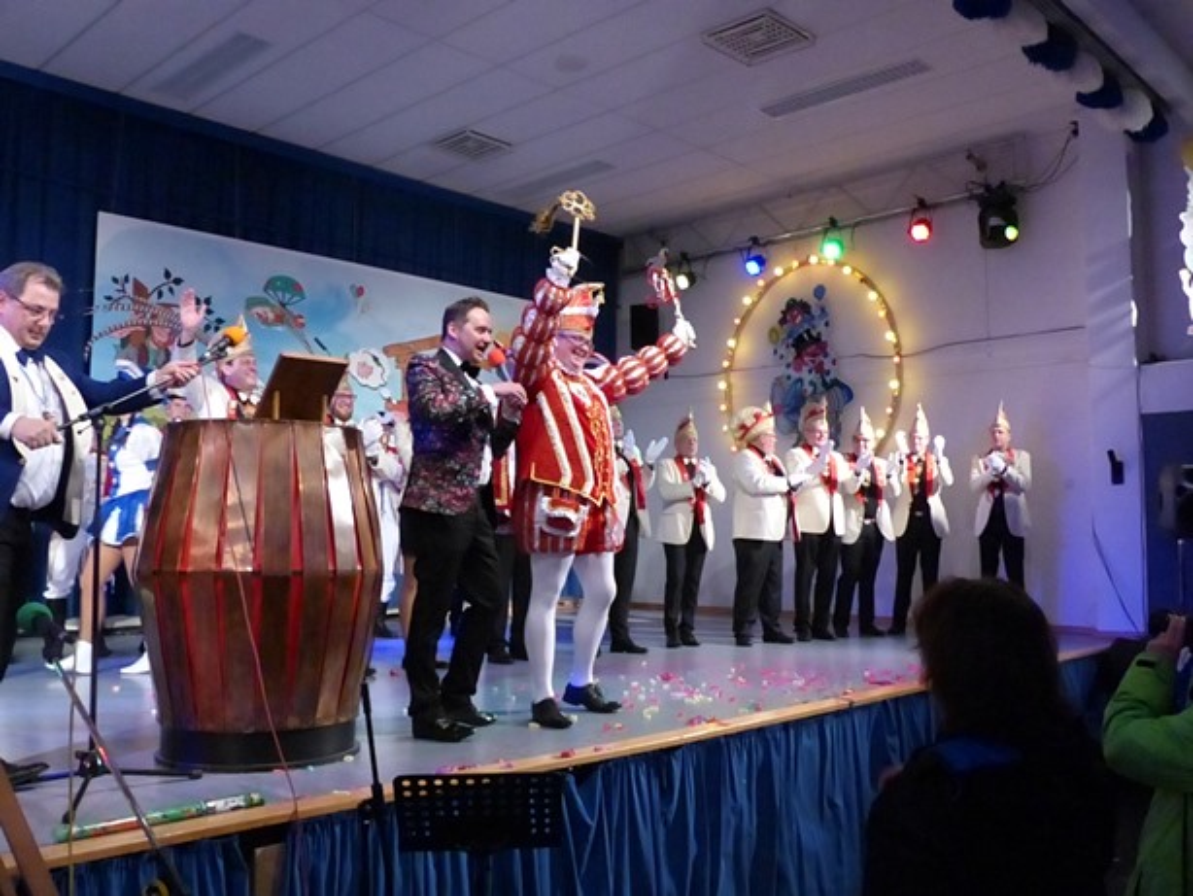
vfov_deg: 45.5
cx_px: 596
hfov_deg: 58.3
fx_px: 1069
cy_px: 448
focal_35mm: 31
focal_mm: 5.6
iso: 1600
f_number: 4
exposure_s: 1/160
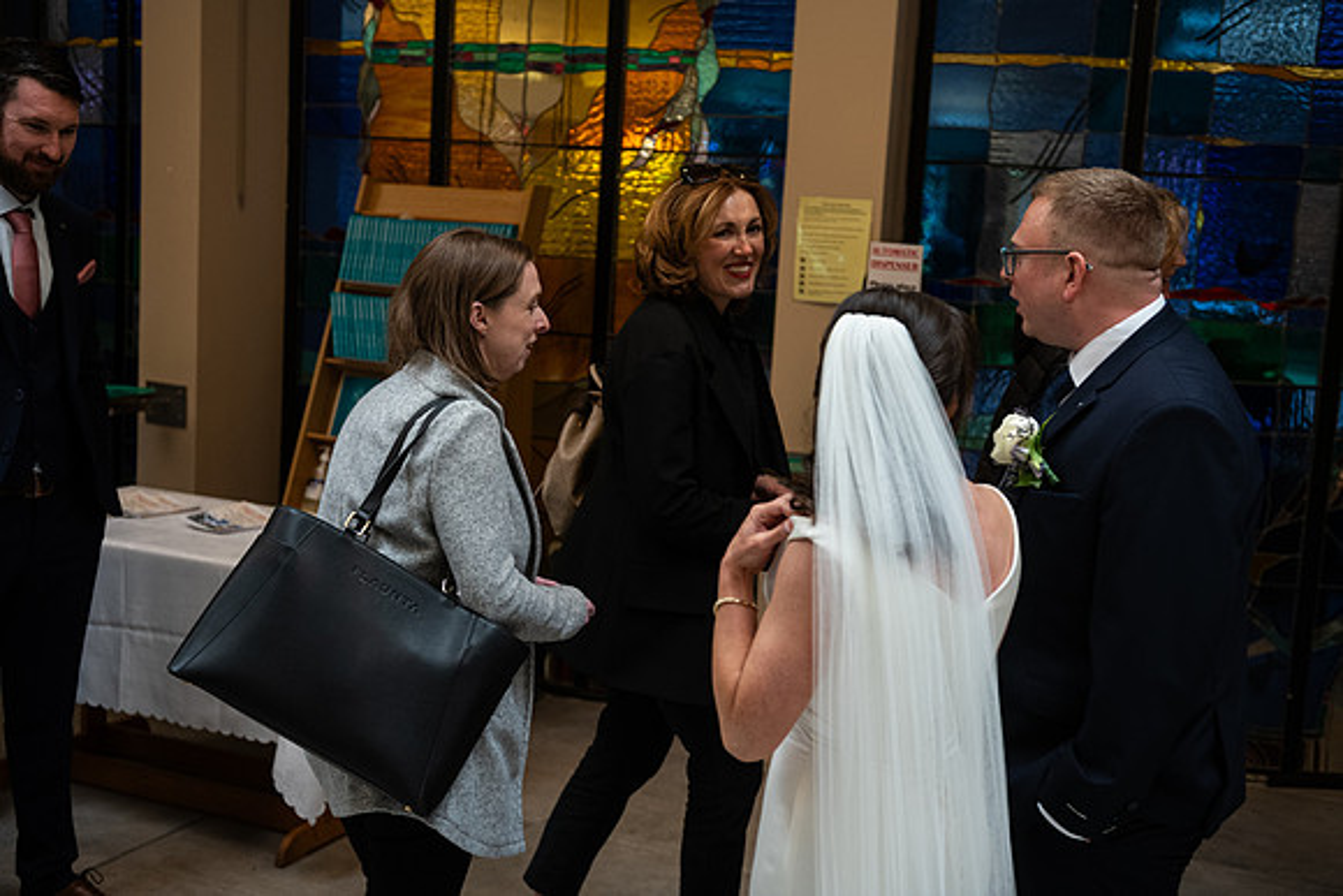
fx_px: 1791
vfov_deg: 28.1
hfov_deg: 41.1
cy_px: 448
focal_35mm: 48
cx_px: 672
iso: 800
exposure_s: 1/160
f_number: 3.5
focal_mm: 48
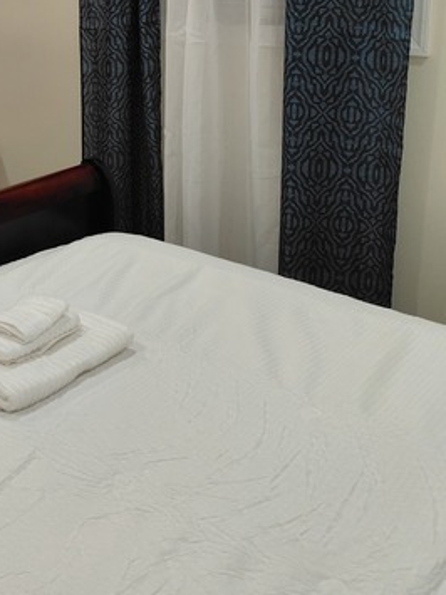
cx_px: 74
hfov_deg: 30.0
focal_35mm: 47
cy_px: 122
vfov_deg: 38.9
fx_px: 808
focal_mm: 4.69
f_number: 1.8
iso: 100
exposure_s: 1/120
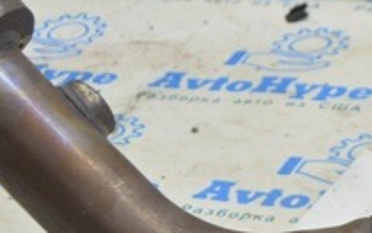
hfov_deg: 8.9
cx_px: 404
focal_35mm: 234
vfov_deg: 5.6
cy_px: 145
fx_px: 2374
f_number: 5.6
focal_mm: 50
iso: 400
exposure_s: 1/20
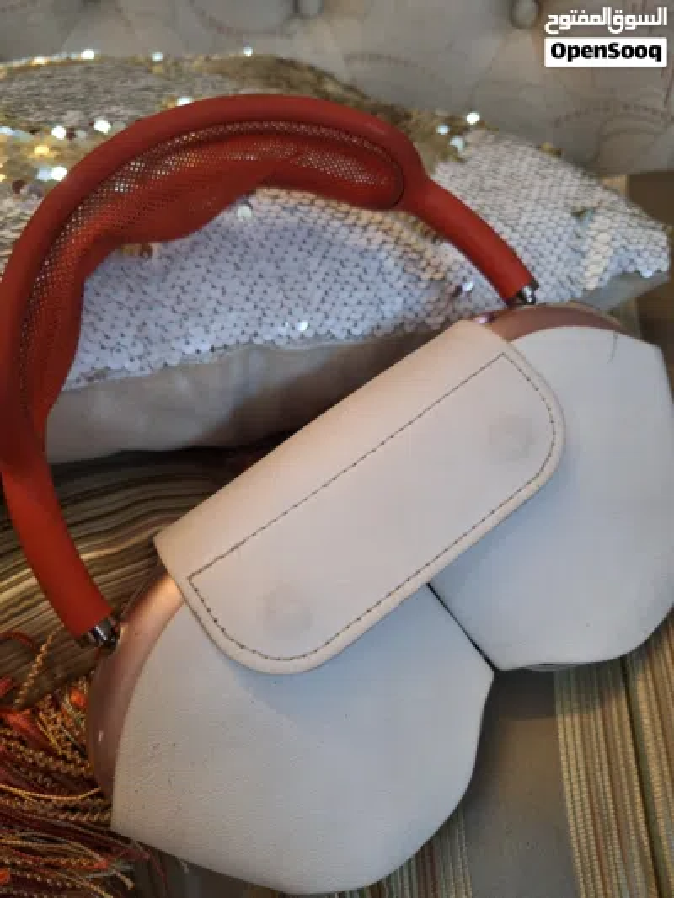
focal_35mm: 23
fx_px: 597
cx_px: 337
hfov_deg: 58.9
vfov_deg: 73.9
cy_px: 449
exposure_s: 1/50
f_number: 1.8
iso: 250
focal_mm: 5.54
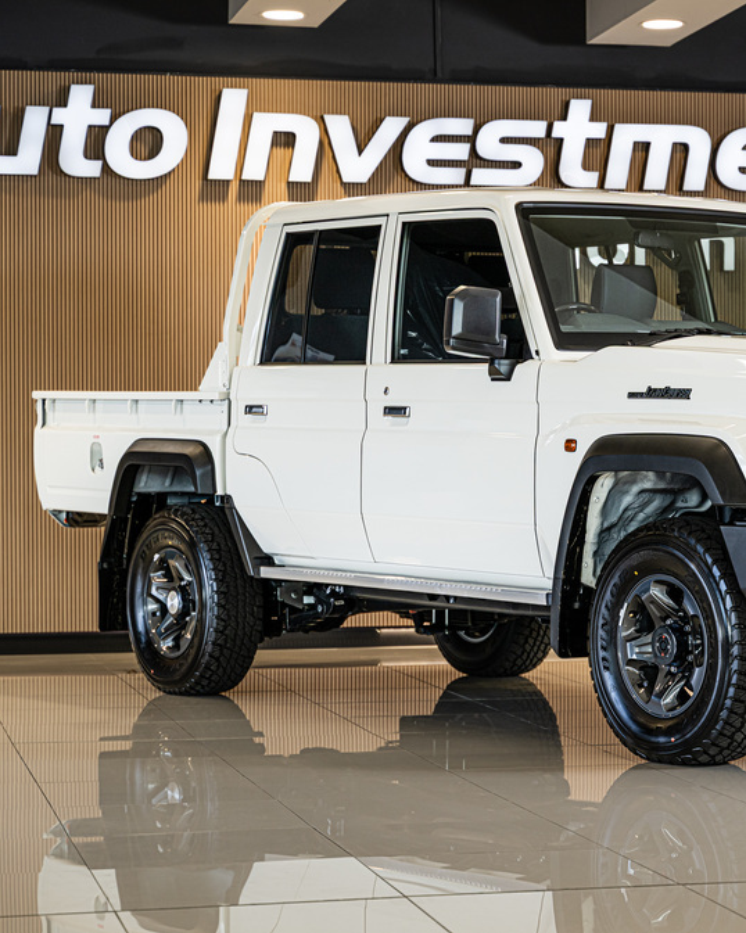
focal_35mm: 97
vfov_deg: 19.8
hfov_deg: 15.7
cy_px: 462
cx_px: 604
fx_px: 2678
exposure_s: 1/100
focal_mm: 68
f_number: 4
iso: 320
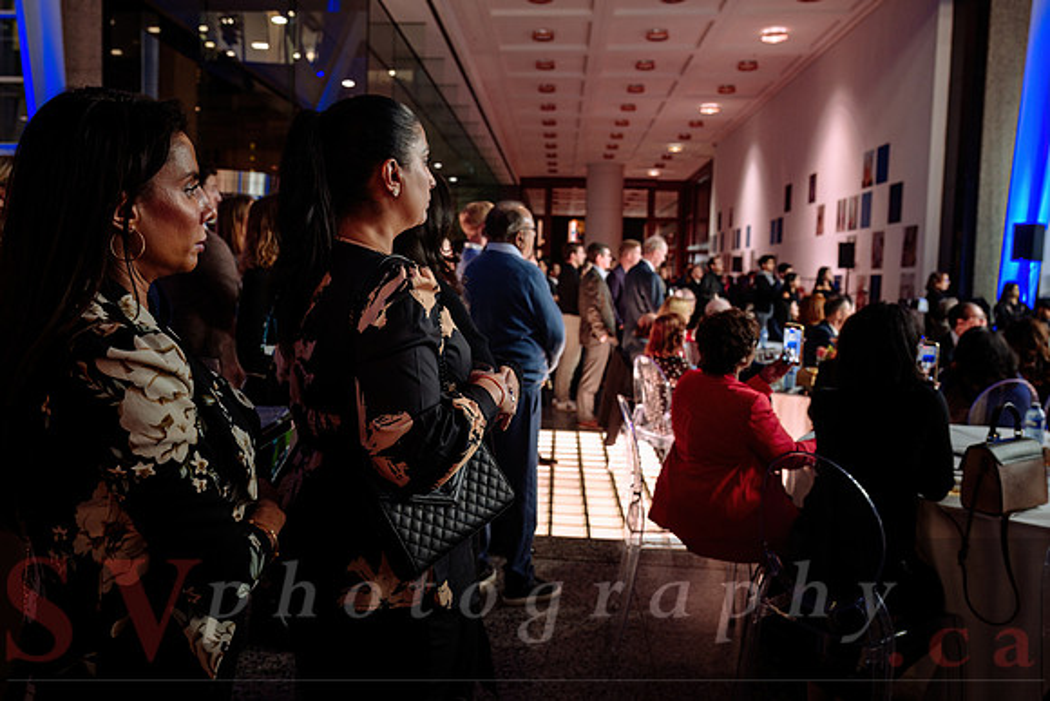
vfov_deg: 47.4
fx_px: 796
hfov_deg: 66.6
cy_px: 315
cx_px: 471
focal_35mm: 27
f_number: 4
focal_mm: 24
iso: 500
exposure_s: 1/15
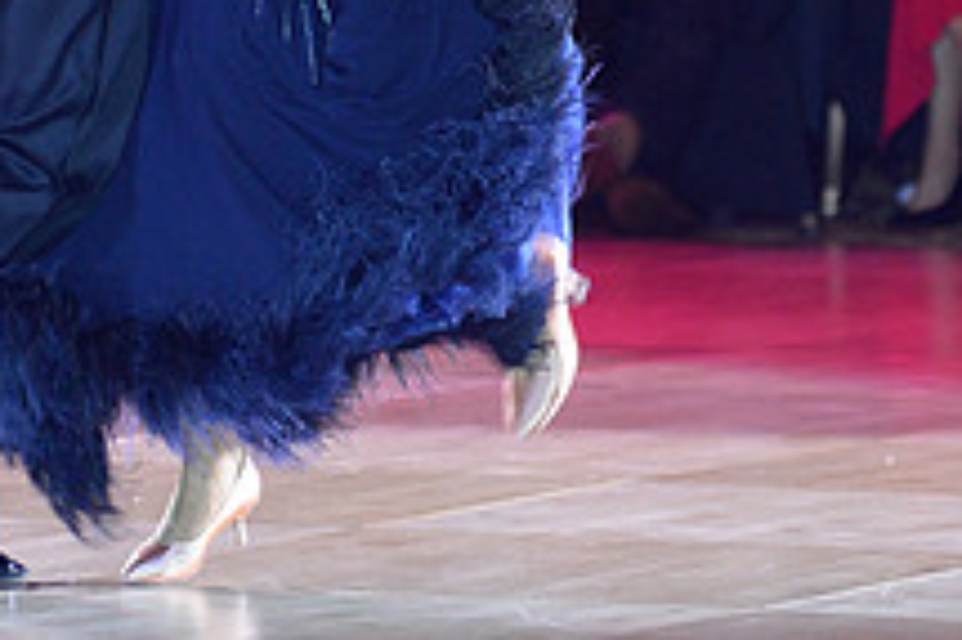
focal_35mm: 540
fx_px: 14419
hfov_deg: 3.8
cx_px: 302
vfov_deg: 2.5
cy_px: -264
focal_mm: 200
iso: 4000
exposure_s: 1/250
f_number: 4
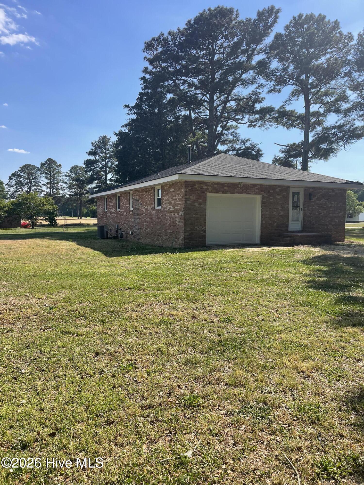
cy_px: 242
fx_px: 351
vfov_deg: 69.4
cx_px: 182
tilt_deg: -5.0
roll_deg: +0.2
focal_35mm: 25
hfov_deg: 54.9
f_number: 1.6
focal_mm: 5.1
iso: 32
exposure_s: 1/2123
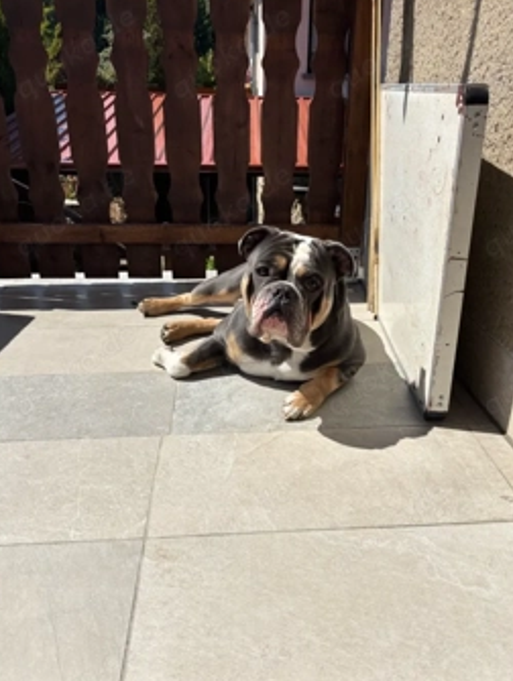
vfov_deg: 58.0
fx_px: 611
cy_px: 392
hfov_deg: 45.5
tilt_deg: -26.2
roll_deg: -1.8
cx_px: 275
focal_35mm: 31
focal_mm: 5.96
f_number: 1.6
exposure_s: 1/6329
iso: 50
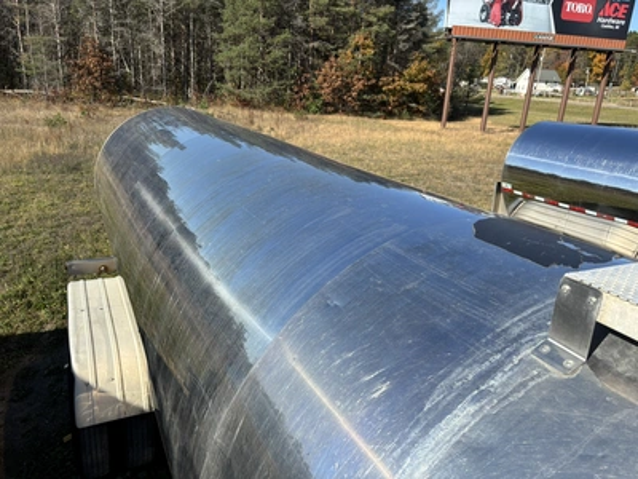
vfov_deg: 53.1
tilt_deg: -19.6
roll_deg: -3.5
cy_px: 240
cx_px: 319
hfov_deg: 67.3
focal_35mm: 26
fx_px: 479
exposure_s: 1/2451
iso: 50
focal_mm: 5.96
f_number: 1.6
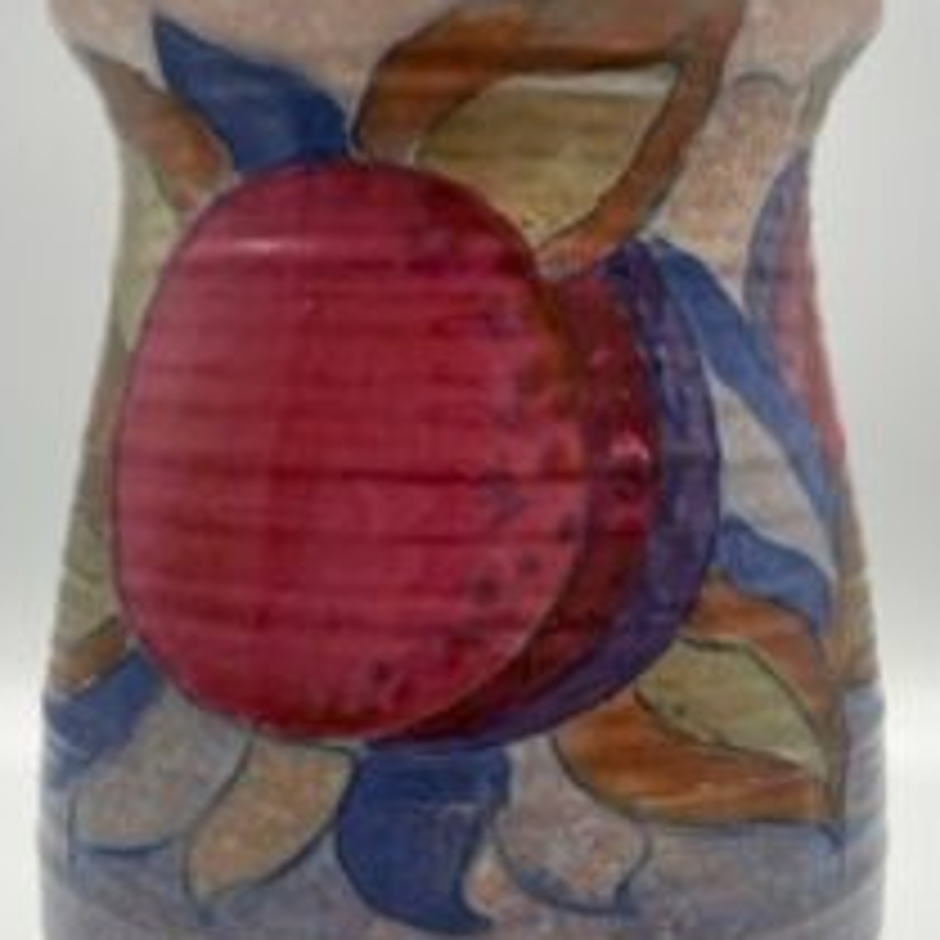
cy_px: 675
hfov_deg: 38.3
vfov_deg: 37.6
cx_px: 477
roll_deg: -0.9
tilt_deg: -12.6
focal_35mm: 44
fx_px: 1352
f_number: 1.6
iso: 50
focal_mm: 4.2
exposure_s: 1/121
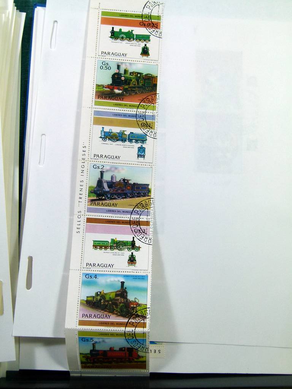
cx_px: 146
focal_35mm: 39
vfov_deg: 47.9
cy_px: 194
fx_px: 439
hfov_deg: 36.8
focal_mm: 7.1
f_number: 4
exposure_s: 1/125
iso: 100
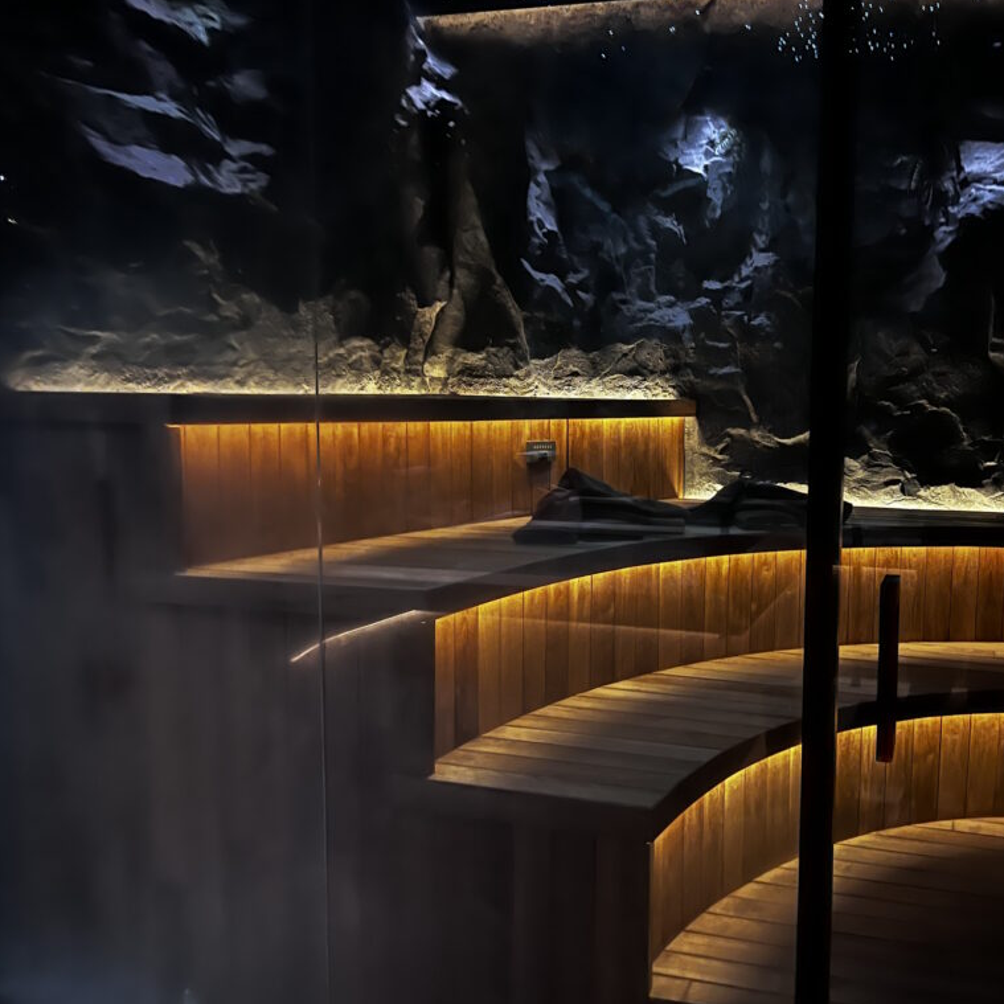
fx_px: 1017
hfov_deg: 51.5
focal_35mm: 31
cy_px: 501
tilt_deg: -4.1
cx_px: 675
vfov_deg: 52.5
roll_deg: -1.4
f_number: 1.5
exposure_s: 1/15
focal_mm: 5.7
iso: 640
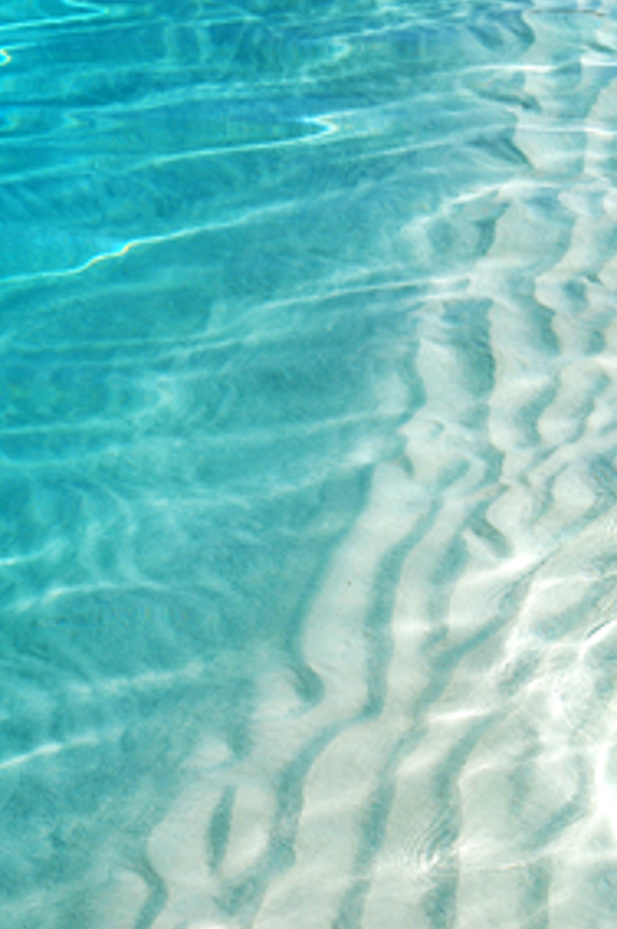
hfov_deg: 15.3
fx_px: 2293
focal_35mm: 89
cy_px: 666
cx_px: 343
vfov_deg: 22.7
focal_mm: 28
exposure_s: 1/1250
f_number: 4.2
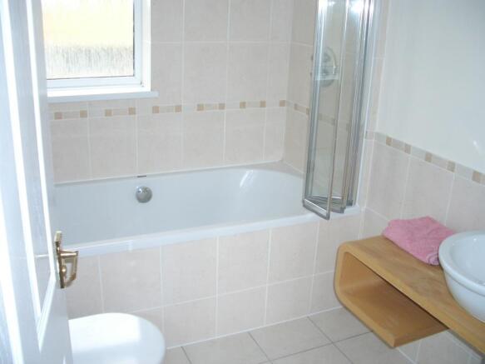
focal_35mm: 35
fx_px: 490
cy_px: 182
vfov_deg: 40.7
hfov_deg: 52.6
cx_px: 242
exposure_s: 1/200
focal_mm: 5.8
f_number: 2.6
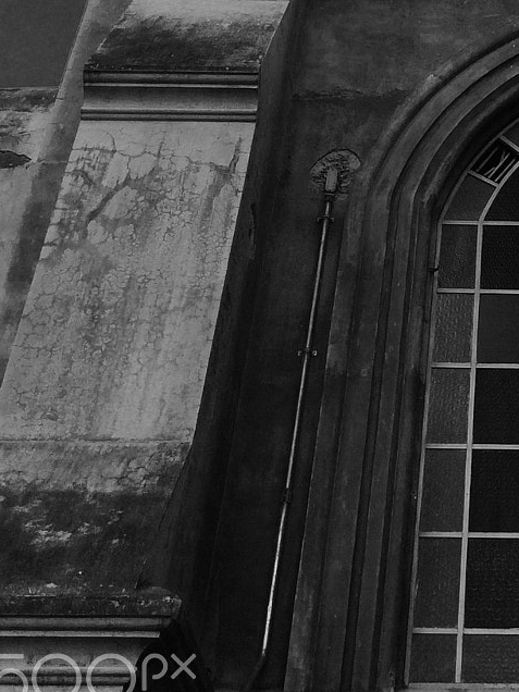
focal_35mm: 73
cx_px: 579
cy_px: -49
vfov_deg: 25.0
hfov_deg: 19.3
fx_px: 1459
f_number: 2.2
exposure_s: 1/838
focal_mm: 4.15
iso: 32
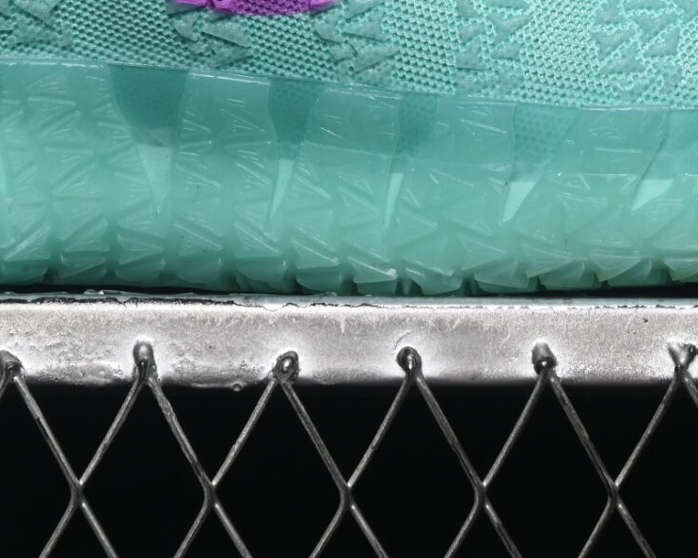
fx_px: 5018
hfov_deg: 8.0
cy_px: -209
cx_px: 245
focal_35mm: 243
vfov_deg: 6.3
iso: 160
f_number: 6.3
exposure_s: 1/60
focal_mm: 50
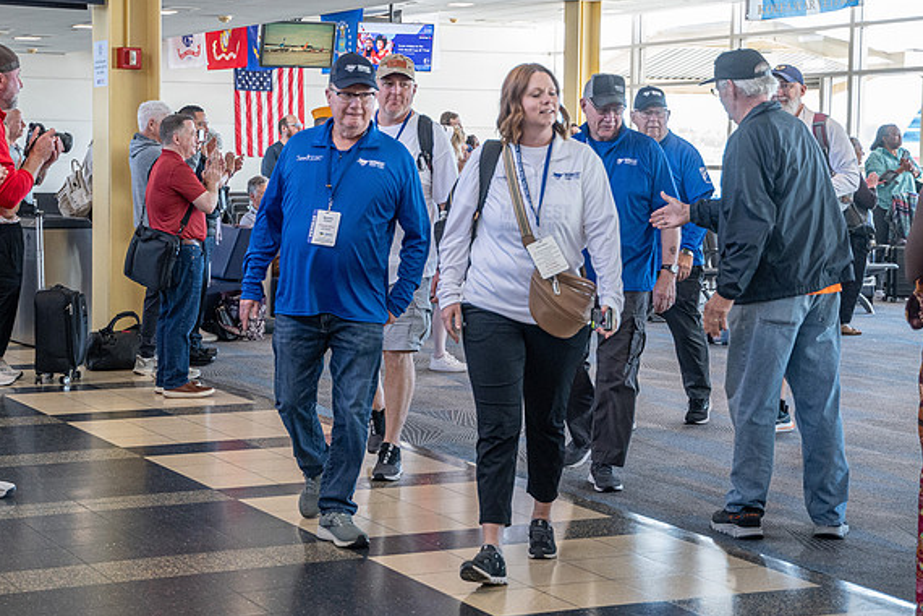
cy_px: 230
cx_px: 342
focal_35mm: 73
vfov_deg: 18.6
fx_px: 1871
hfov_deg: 27.6
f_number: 3.3
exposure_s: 1/125
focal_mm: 38
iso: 800
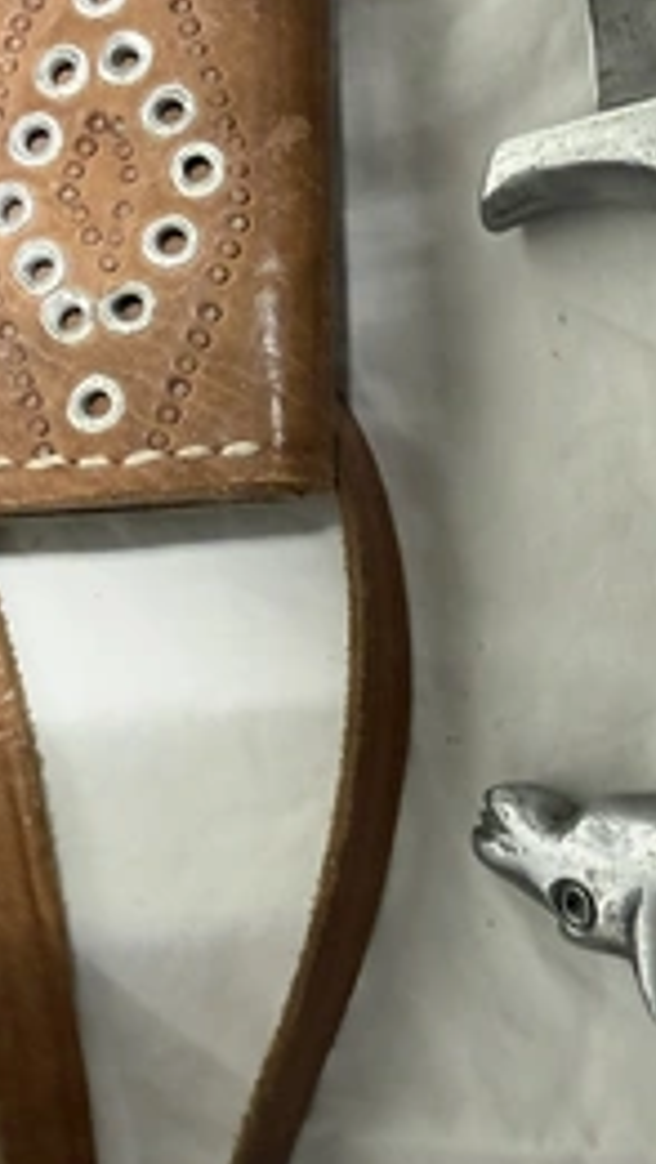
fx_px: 1236
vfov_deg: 49.7
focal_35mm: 40
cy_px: 406
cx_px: 580
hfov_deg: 28.7
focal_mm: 2.22
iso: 250
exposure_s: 1/60
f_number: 2.2
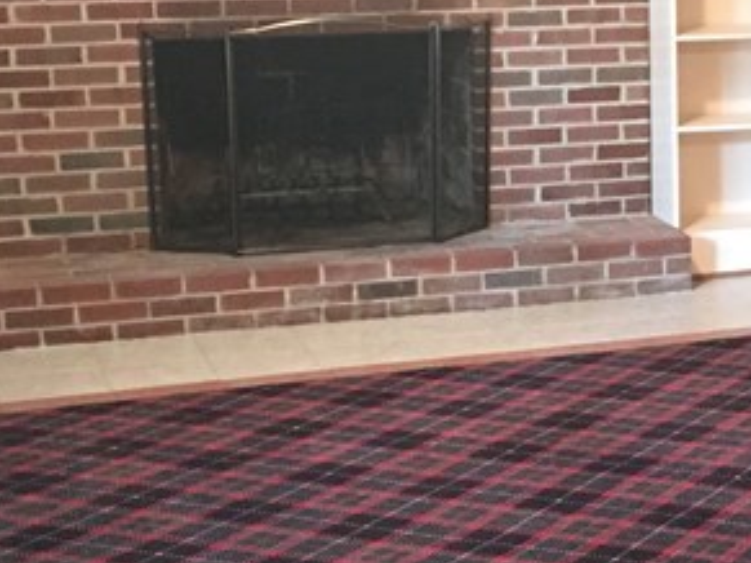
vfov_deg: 14.5
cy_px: 282
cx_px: 898
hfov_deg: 18.3
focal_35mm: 102
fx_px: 2212
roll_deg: -1.0
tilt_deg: -10.9
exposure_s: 1/4
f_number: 2.2
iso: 125
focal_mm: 4.15
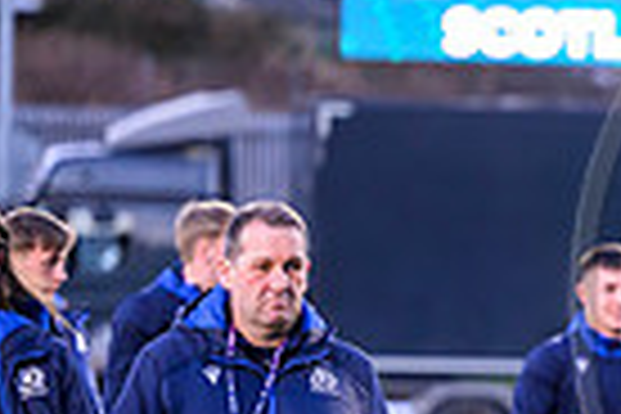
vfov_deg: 2.3
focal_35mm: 588
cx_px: 1035
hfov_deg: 3.5
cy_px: 299
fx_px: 10142
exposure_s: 1/500
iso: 1250
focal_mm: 140
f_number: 2.8
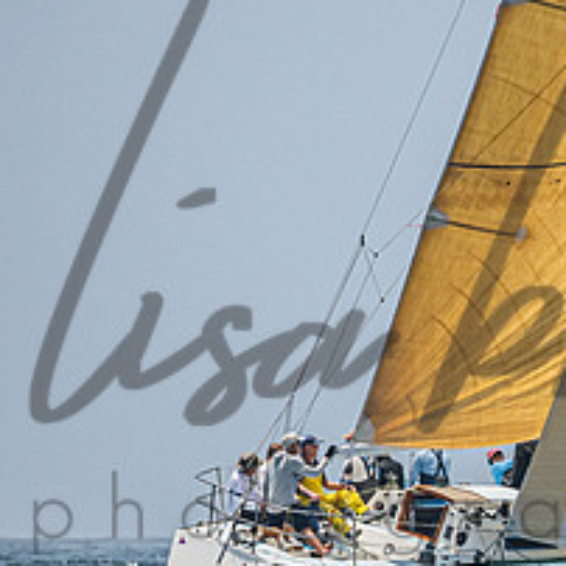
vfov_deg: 1.4
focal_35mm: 1272
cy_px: 456
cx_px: 424
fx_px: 23531
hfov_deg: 1.4
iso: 400
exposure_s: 1/5000
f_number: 6.3
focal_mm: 400
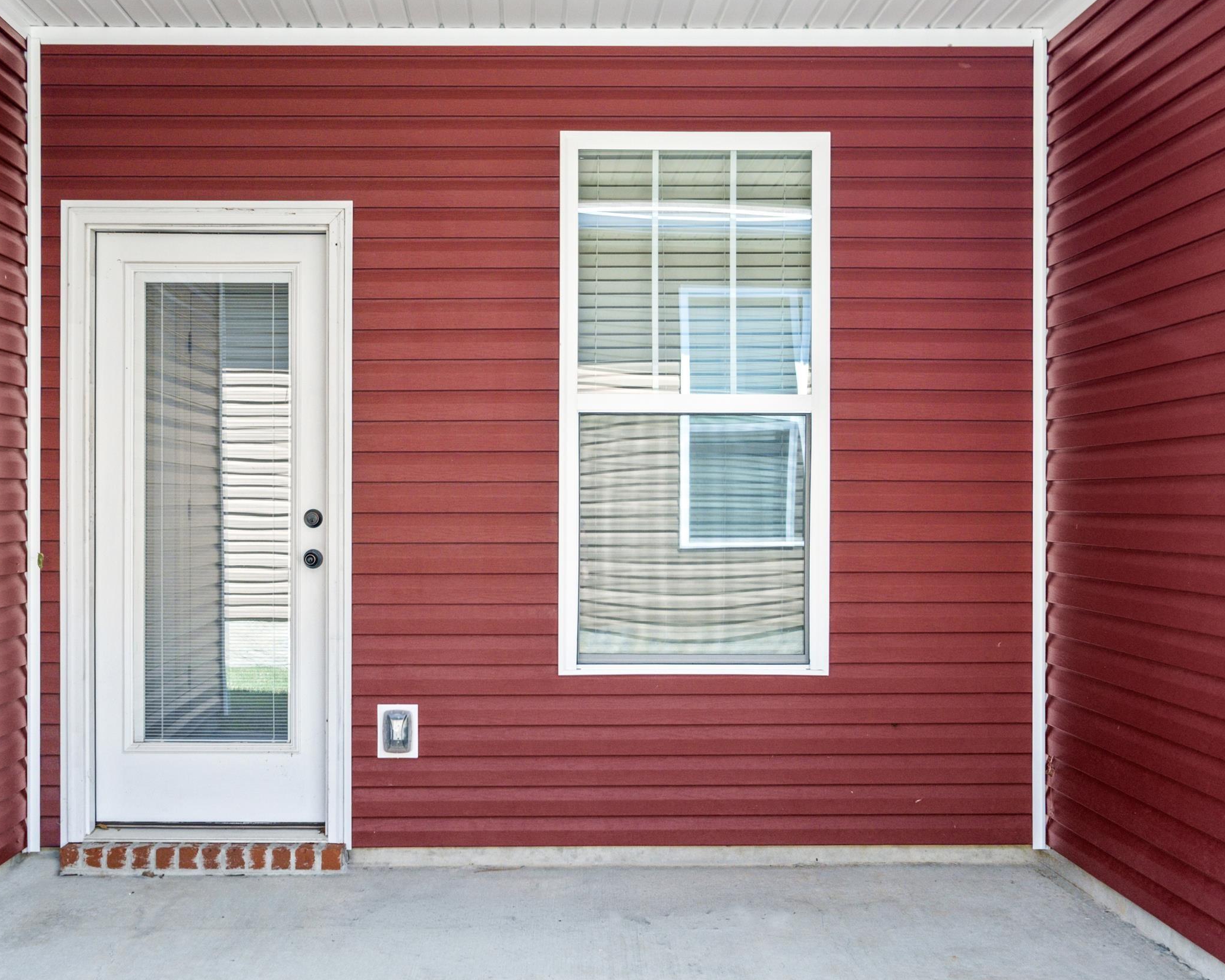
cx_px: 546
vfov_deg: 36.5
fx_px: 1486
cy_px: 490
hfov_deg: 44.7
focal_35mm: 41
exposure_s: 1/40
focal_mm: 24
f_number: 8
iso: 800
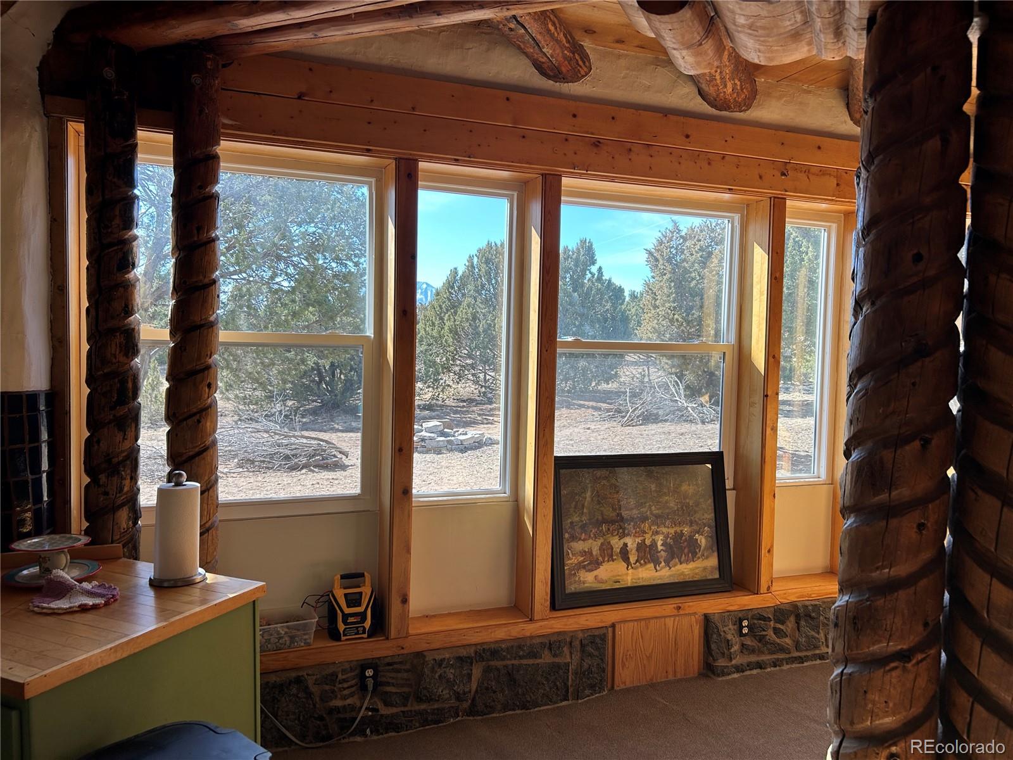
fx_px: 761
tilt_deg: -1.7
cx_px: 506
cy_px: 380
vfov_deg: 53.1
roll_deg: -1.5
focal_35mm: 26
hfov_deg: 67.3
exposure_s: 1/374
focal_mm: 5.7
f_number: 1.5
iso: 50
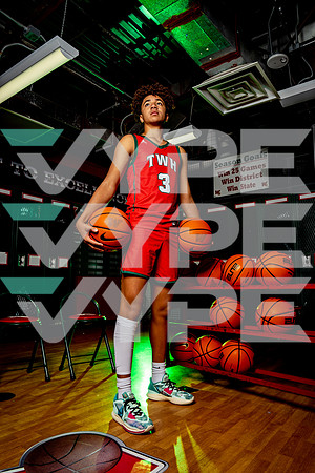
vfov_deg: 73.7
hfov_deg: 53.1
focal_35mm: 24
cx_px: 158
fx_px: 315
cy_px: 236
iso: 200
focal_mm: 24
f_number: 8
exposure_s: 1/200
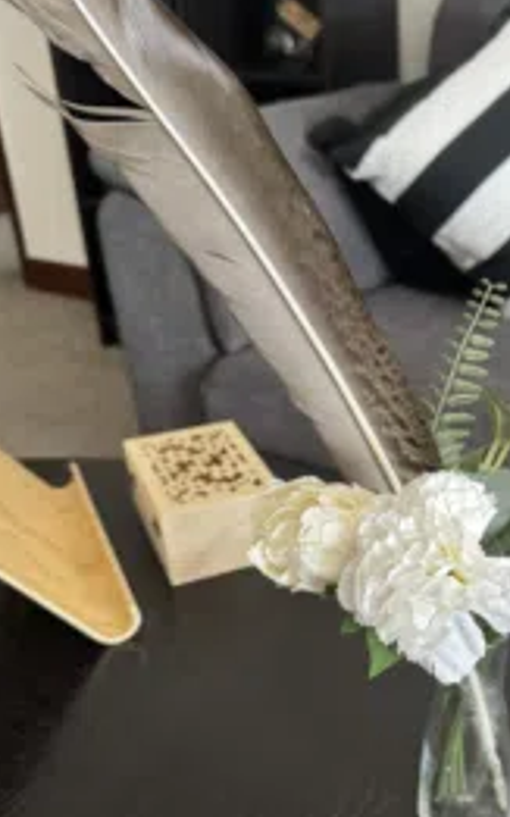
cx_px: 432
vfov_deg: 49.9
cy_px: 513
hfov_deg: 31.6
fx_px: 868
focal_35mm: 39
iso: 800
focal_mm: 6.76
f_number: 1.78
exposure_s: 1/58
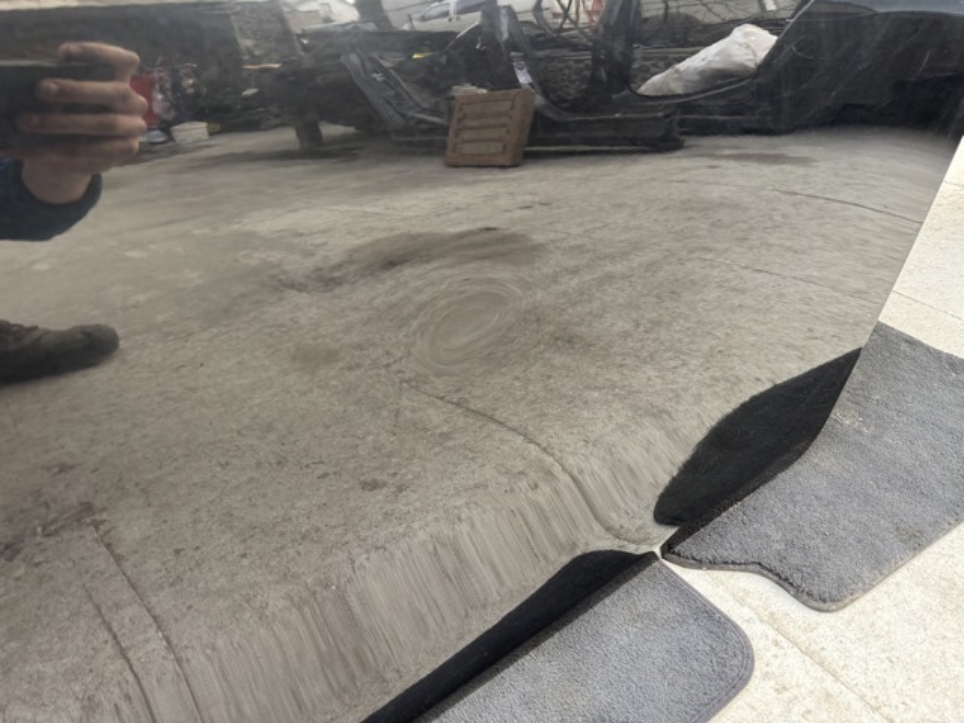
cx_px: 482
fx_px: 668
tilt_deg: -29.4
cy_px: 362
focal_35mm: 24
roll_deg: +4.0
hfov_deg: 71.6
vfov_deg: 56.8
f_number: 1.78
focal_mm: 6.76
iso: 200
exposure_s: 1/88
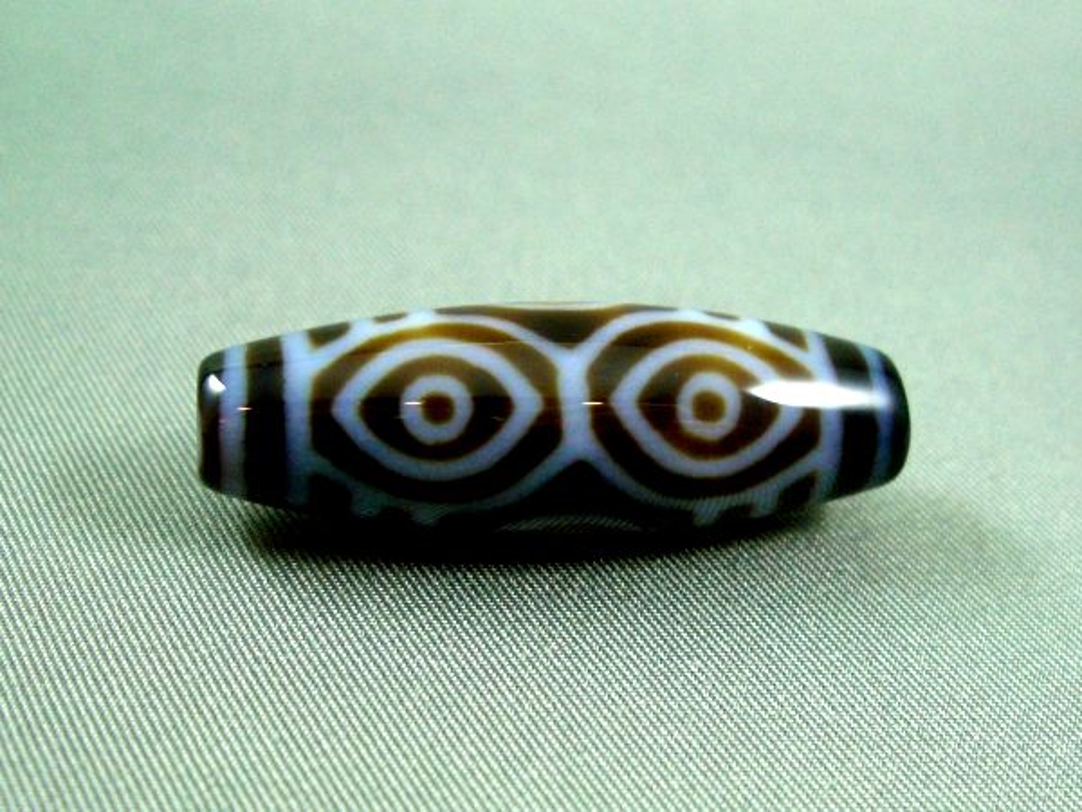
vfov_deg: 37.7
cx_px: 541
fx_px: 1188
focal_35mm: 38
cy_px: 406
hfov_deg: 49.0
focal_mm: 7.9
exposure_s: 1/60
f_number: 2.8
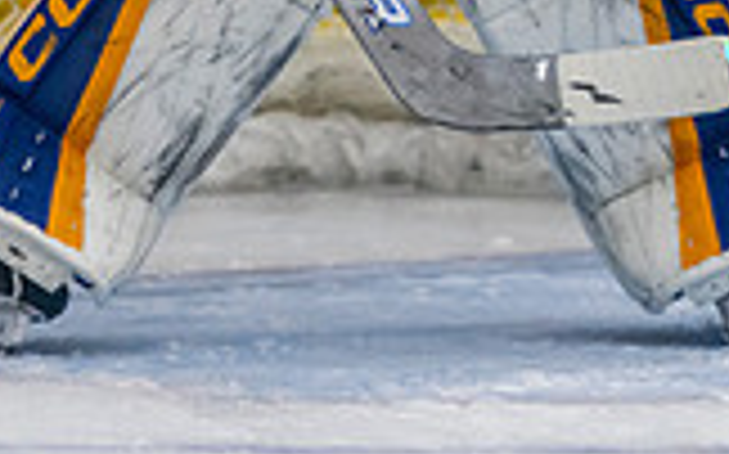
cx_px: 392
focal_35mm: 851
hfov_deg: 2.5
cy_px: -409
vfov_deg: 1.5
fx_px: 16896
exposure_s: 1/640
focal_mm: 165
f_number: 3.2
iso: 2000
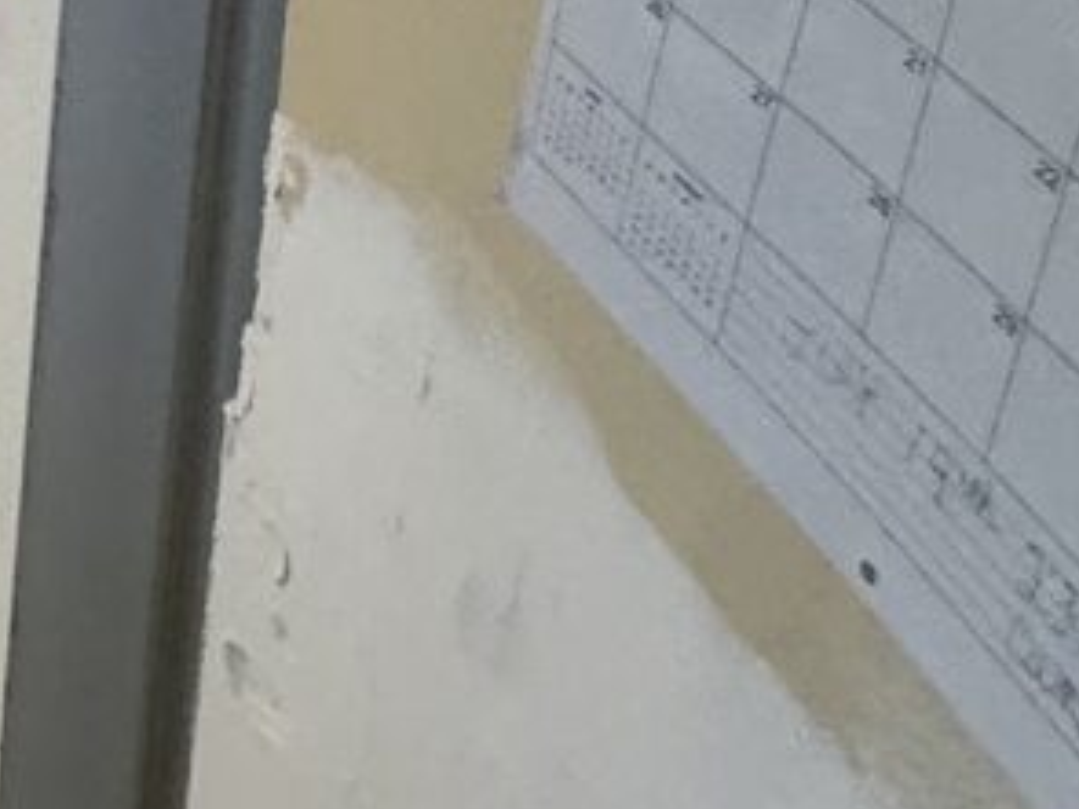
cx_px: -1145
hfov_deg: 17.4
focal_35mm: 76
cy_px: -626
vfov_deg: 16.4
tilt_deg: -12.8
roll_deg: +2.9
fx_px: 2368
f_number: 2.2
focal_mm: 2.22
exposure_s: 1/60
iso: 400
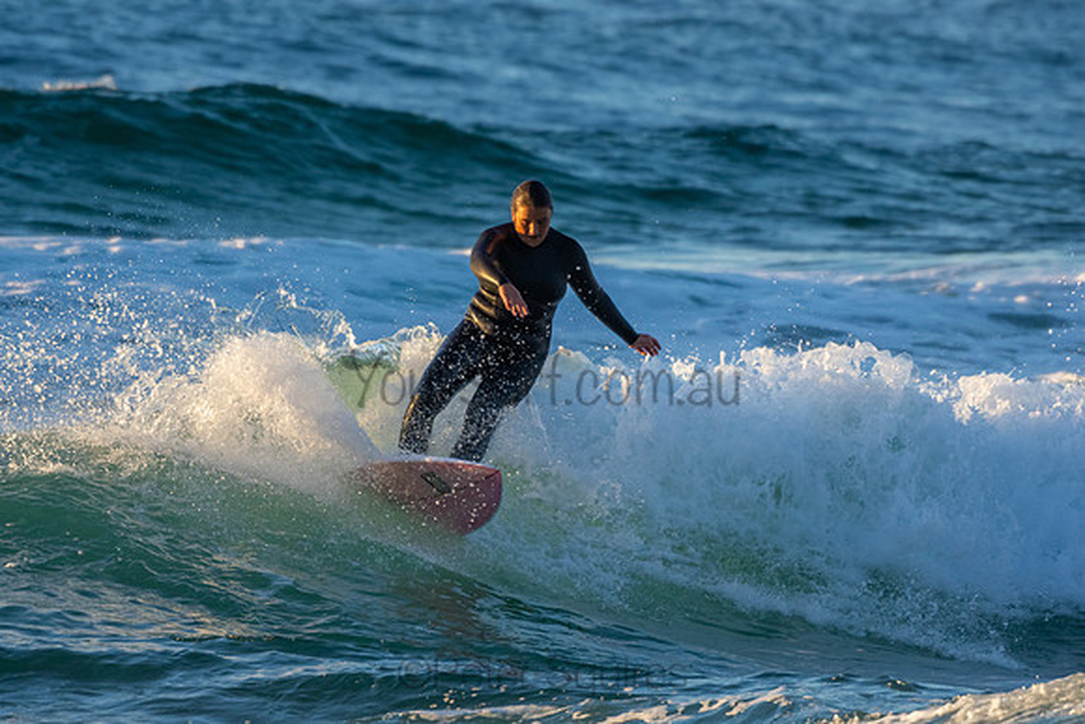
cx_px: 542
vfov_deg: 2.4
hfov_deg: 3.6
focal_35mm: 570
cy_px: 362
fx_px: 17182
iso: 900
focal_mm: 380
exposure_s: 1/1250
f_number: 5.6
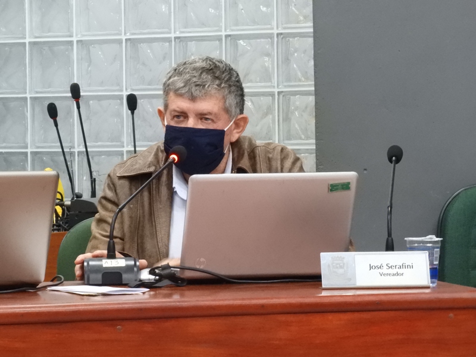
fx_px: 2338
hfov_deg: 11.6
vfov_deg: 8.7
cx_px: 238
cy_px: 178
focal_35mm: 170
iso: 1600
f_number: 8.2
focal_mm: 30.5
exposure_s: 1/20
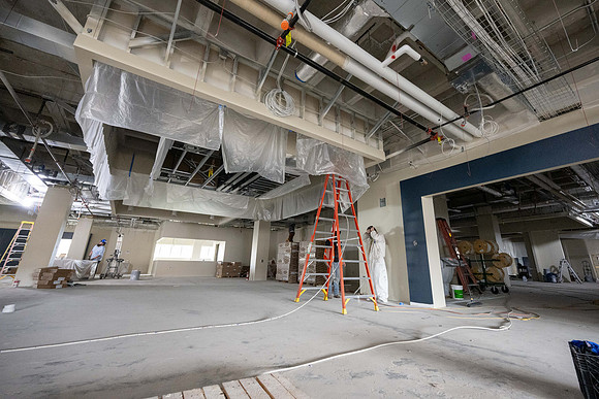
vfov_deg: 76.7
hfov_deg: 99.7
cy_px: 183
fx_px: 252
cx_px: 324
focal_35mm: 15
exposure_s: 1/200
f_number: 4
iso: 3200
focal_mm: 14
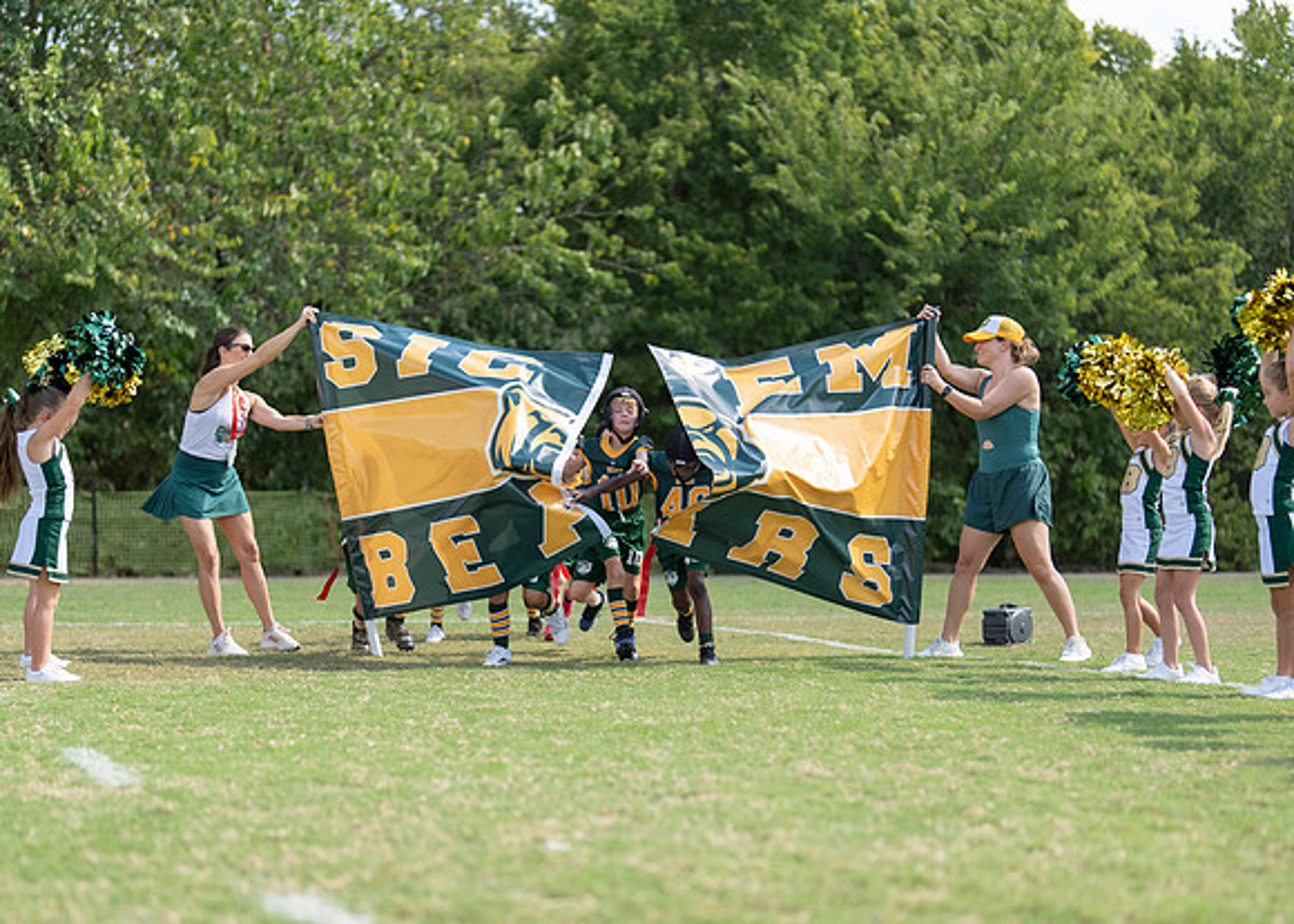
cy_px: 544
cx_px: 626
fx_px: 2374
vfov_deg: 22.0
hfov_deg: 30.5
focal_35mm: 65
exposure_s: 1/3200
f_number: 1.2
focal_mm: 50
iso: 100
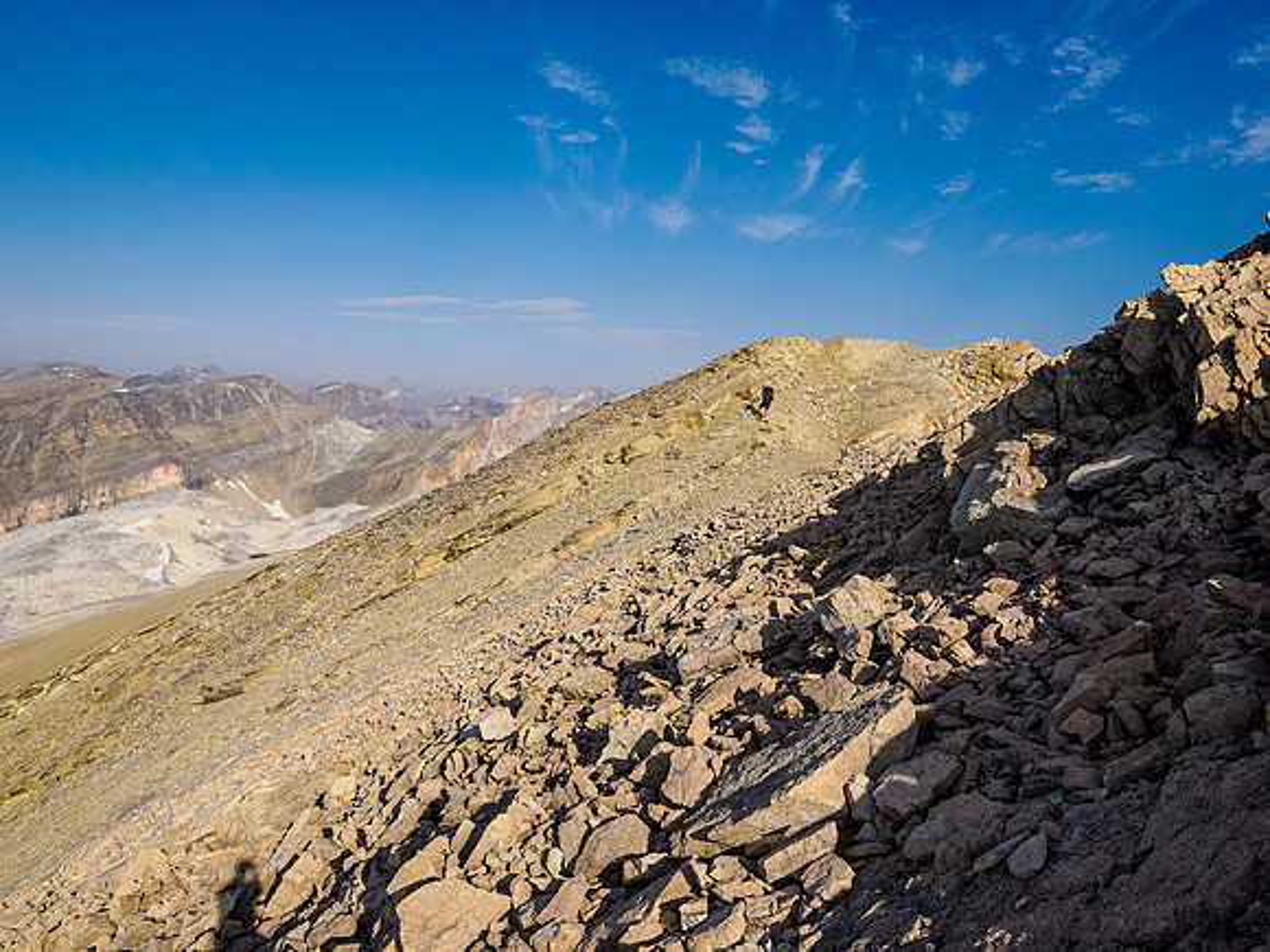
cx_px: 635
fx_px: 881
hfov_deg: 71.6
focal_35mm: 24
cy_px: 476
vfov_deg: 56.8
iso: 200
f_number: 8
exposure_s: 1/640
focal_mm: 12
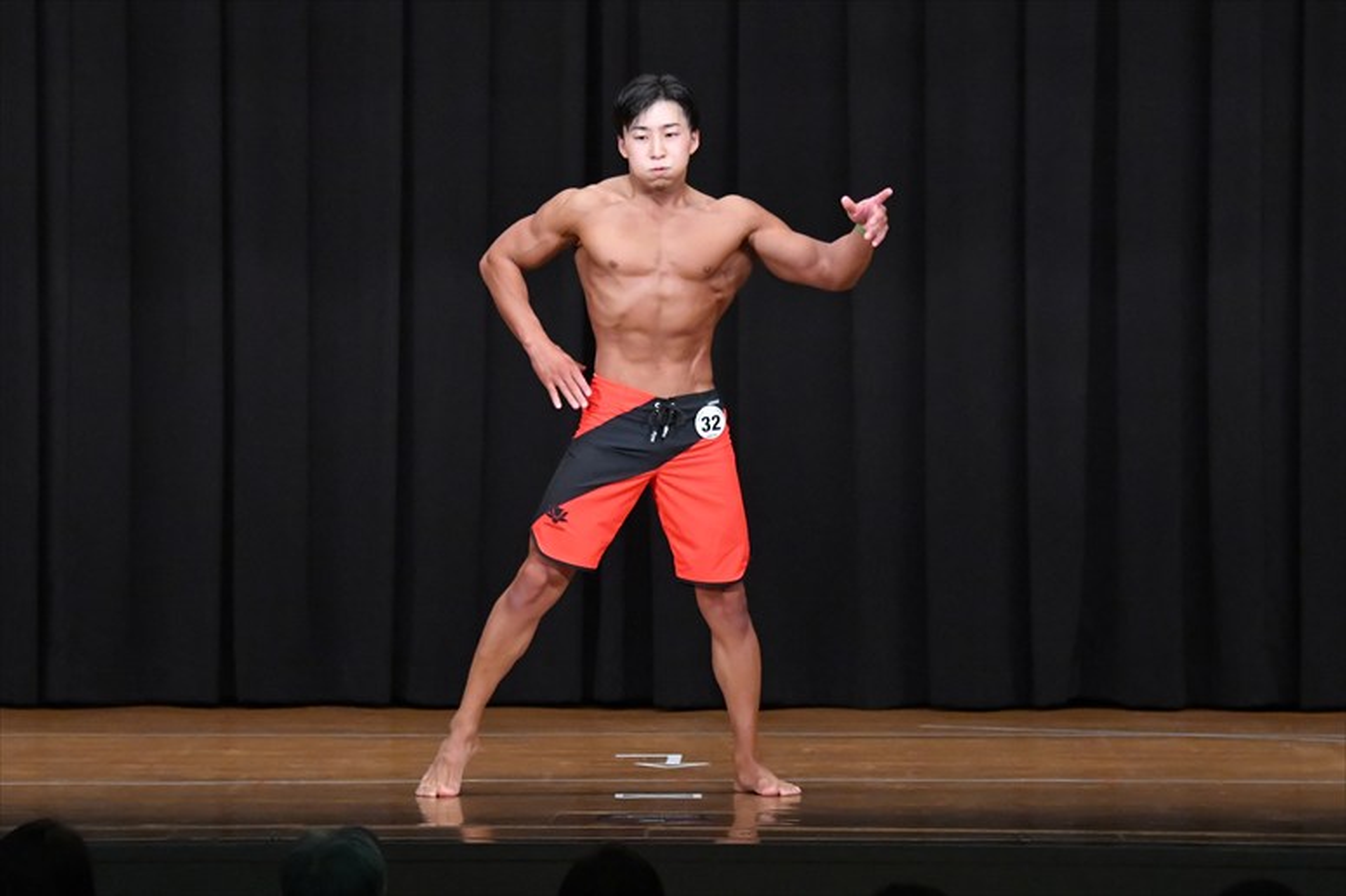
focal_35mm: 217
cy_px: 448
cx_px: 673
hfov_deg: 9.5
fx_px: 8110
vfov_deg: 6.3
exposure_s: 1/400
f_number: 5.6
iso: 8000
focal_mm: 145
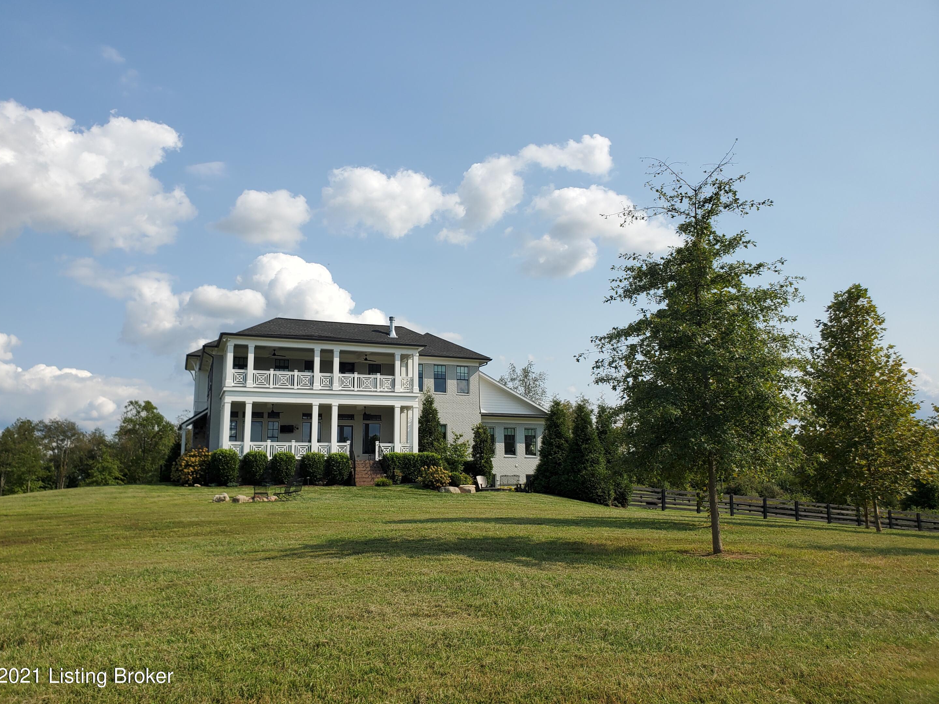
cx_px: 467
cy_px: 344
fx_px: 732
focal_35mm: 27
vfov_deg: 51.4
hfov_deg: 65.3
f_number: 2.4
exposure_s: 1/1930
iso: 50
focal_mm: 4.3
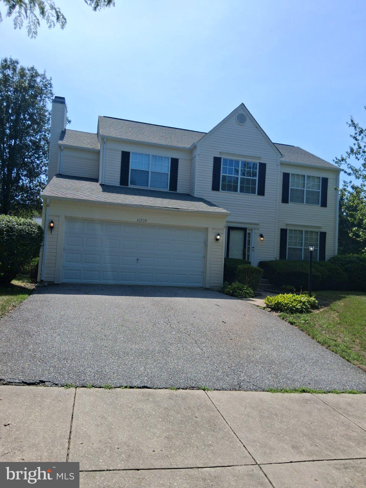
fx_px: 367
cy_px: 244
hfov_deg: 53.1
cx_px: 183
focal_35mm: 26
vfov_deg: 67.3
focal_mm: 3.98
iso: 25
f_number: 1.8
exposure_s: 1/993
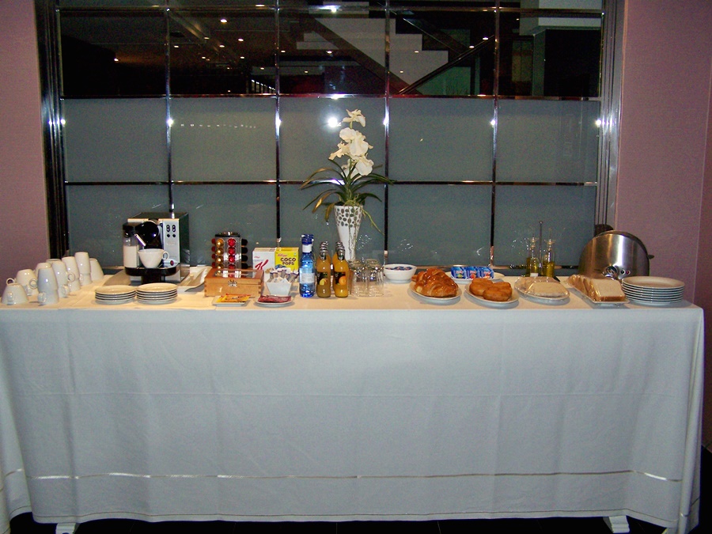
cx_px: 356
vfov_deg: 37.7
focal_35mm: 38
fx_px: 782
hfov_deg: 49.0
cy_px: 267
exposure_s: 1/60
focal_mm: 6.3
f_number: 2.8
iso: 160
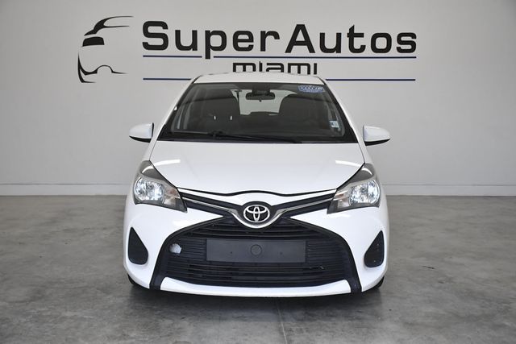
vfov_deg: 29.9
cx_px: 258
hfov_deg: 43.6
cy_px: 172
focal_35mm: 45
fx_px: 645
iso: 2500
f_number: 4
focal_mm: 30
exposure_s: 1/5000
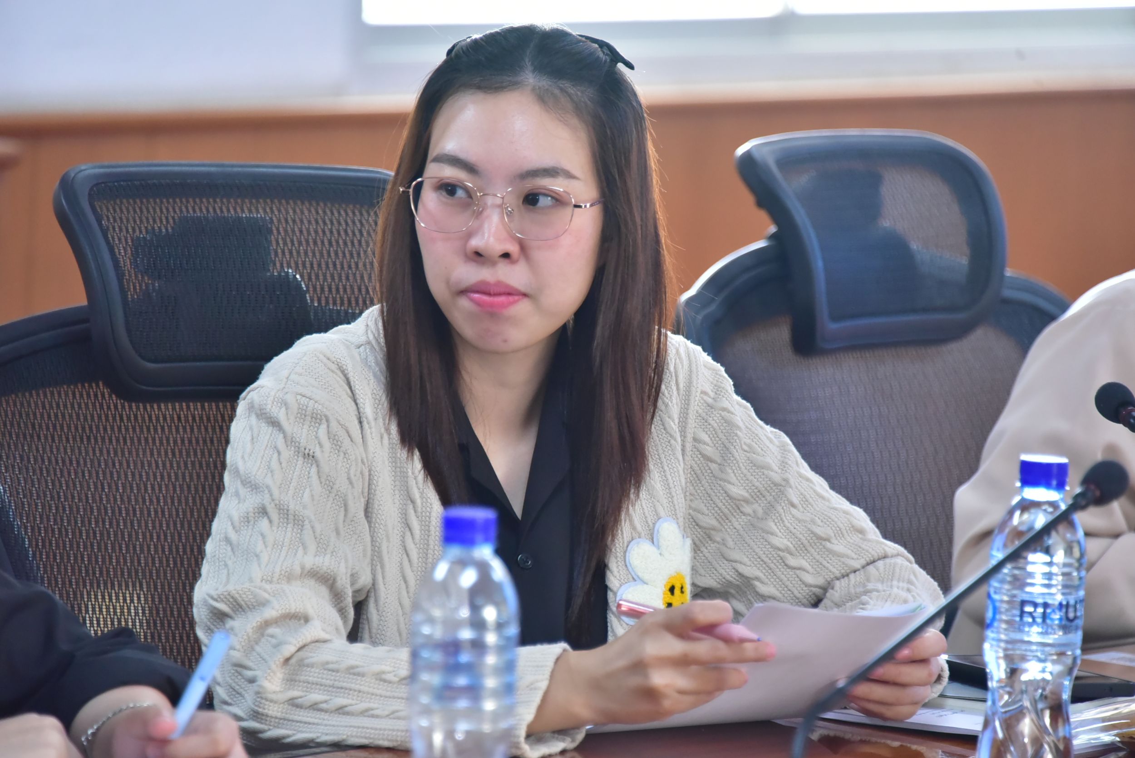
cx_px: 568
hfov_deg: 8.2
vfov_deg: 5.5
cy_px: 379
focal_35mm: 250
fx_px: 7885
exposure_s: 1/160
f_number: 5.6
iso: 4000
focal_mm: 250
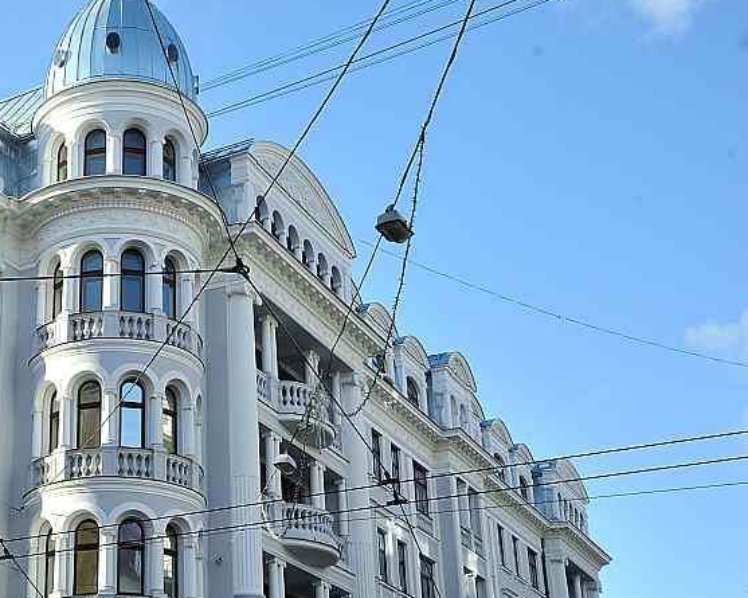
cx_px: 99
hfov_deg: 28.6
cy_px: 374
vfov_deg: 23.8
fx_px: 1416
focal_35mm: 64
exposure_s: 1/350
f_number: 8
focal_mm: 38
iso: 250
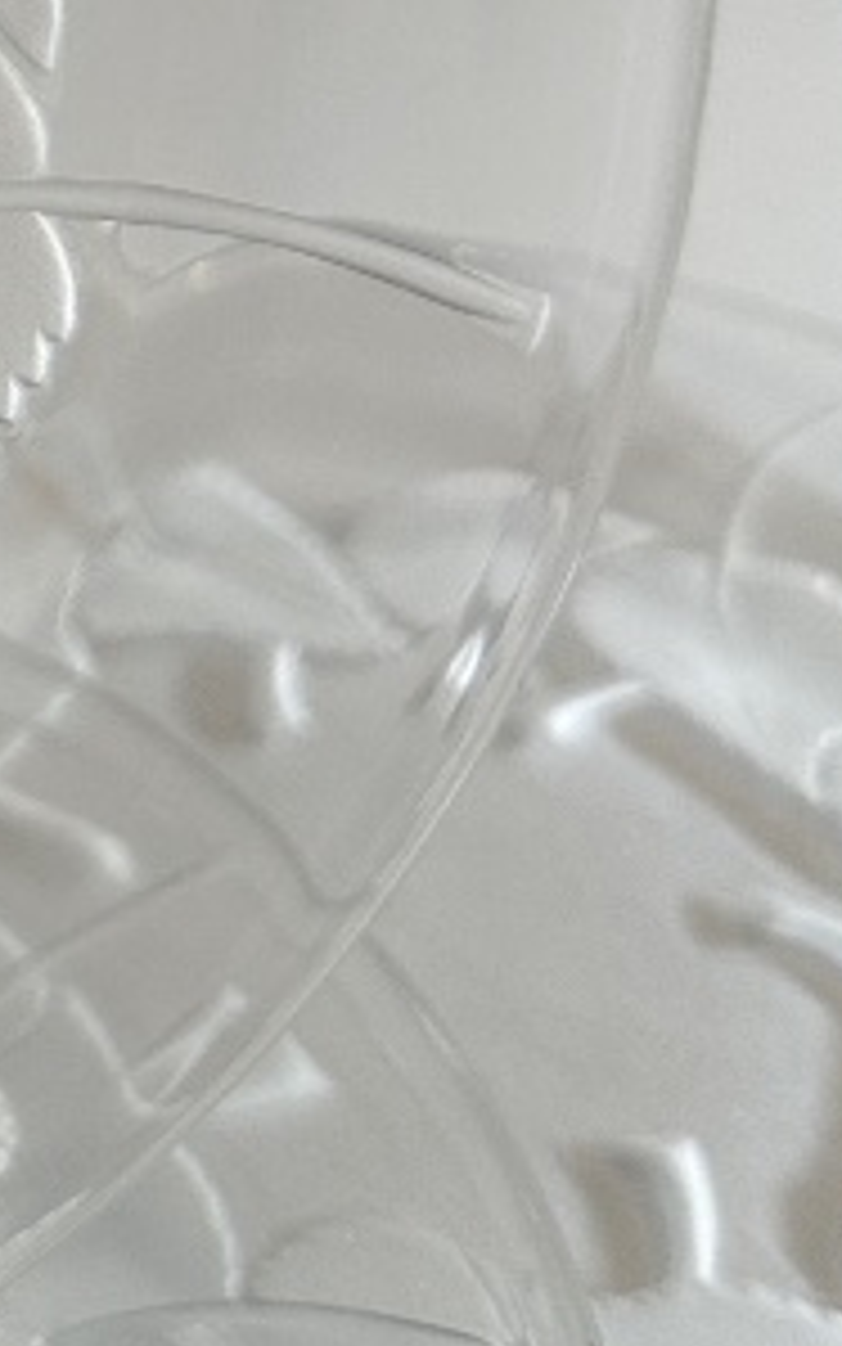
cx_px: -1027
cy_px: -261
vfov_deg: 19.2
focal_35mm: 102
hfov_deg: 11.2
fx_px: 3743
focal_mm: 6.86
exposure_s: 1/121
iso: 125
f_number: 1.78
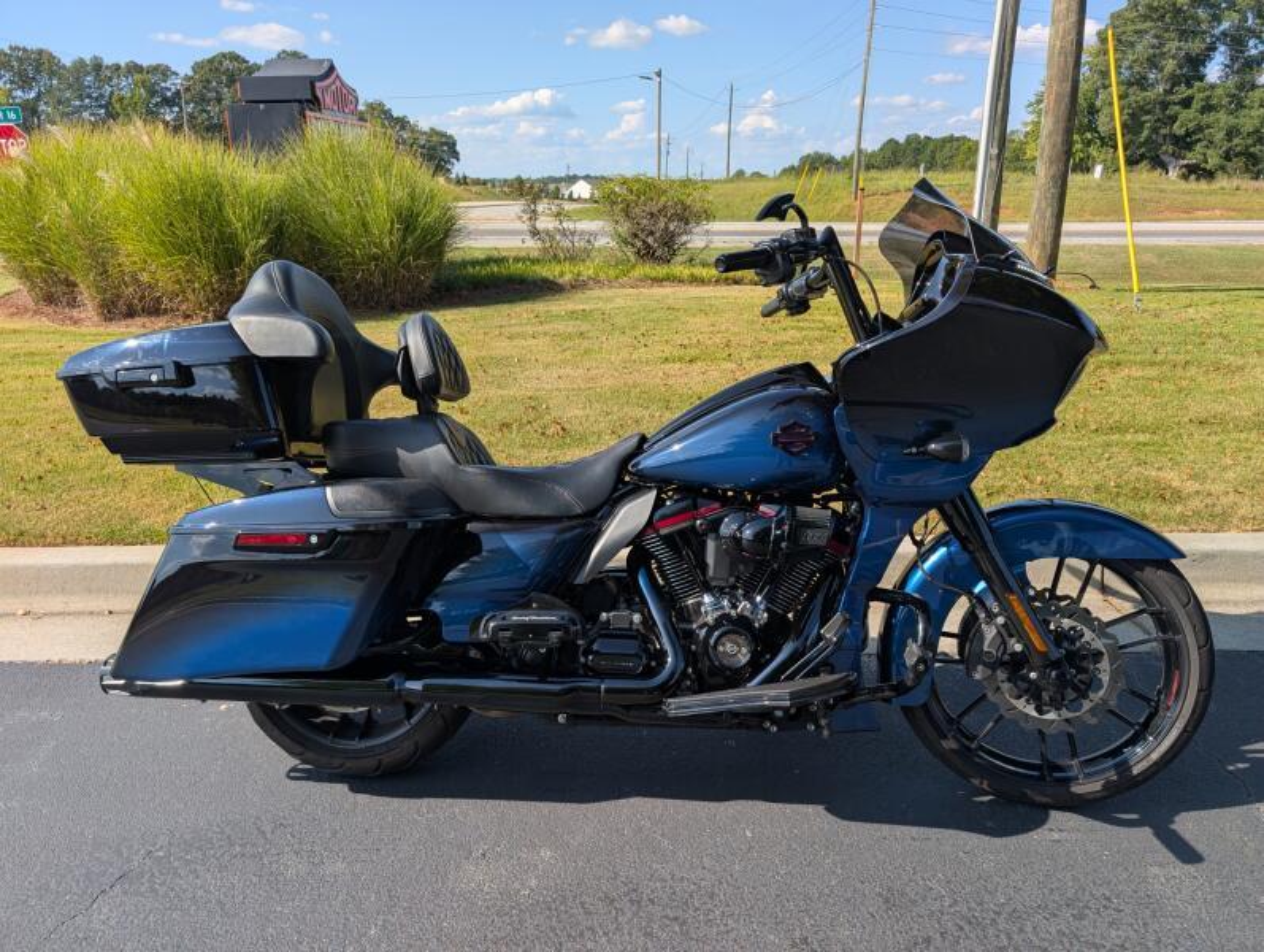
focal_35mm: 24
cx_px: 632
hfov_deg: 71.5
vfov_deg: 56.9
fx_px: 878
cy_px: 476
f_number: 1.68
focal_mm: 6.9
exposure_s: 1/643
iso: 20
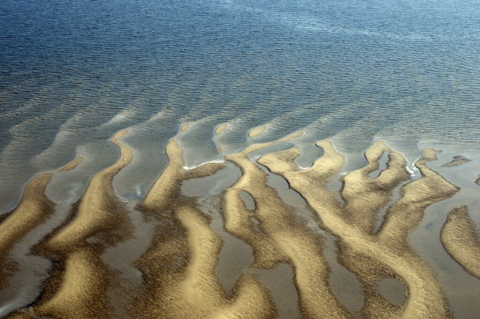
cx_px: 240
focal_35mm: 105
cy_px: 160
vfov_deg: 13.0
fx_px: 1398
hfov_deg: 19.5
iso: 400
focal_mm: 70
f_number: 11
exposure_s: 1/800
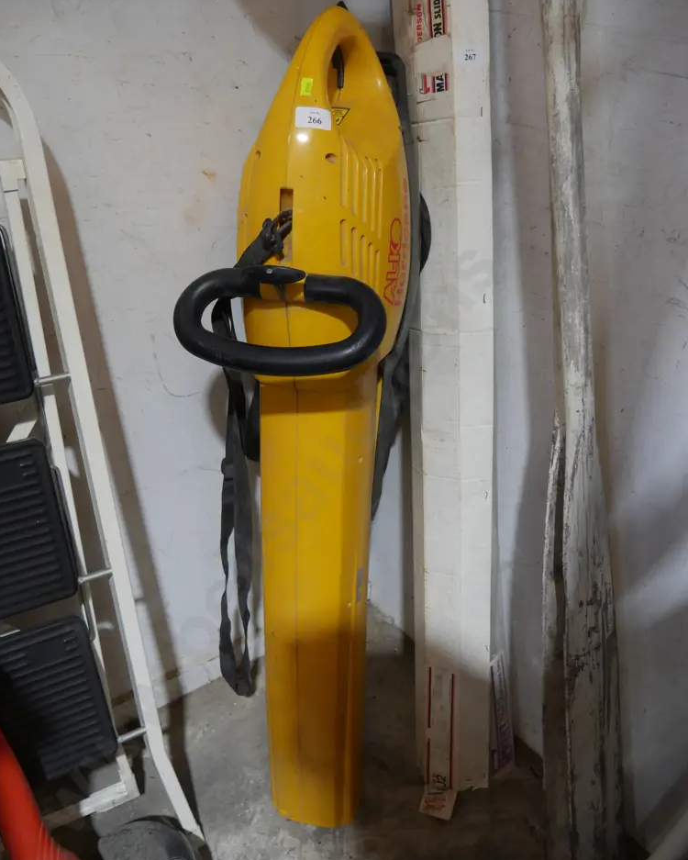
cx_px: 336
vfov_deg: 55.6
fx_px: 814
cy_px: 453
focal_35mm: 32
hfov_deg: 45.8
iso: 500
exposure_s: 1/60
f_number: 3.6
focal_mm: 15
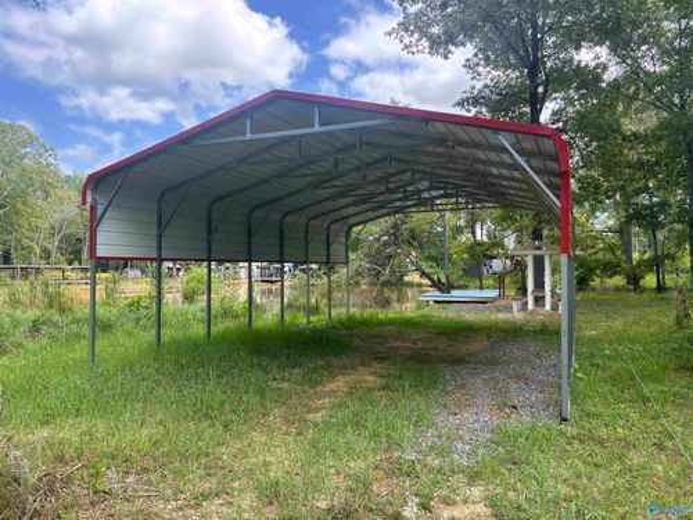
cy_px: 260
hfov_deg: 67.3
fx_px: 521
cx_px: 346
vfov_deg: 53.1
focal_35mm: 26
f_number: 1.6
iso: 50
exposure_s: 1/559
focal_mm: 5.96
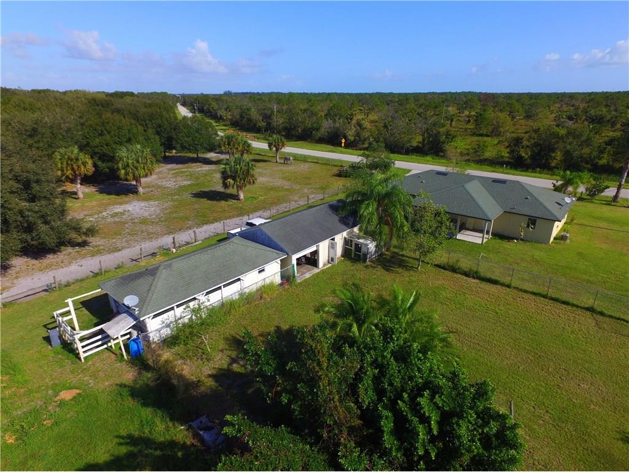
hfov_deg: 81.7
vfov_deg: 66.0
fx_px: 363
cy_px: 236
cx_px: 314
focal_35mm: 20
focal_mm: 3.61
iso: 100
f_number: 2.8
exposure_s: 1/1272
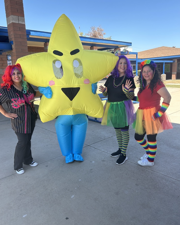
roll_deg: +3.9
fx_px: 187
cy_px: 108
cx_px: 87
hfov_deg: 51.5
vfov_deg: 62.2
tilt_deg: -12.3
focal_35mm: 28
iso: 50
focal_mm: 5.7
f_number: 1.5
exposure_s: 1/1183
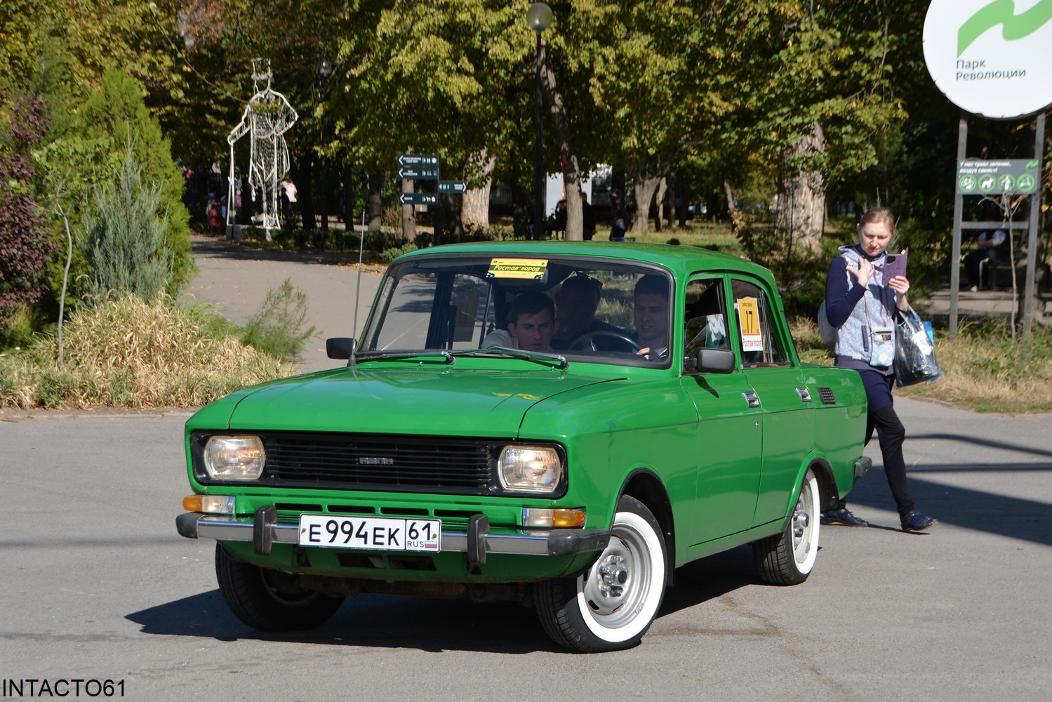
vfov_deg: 14.7
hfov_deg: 21.9
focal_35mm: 93
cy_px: 351
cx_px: 526
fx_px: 2718
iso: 400
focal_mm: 62
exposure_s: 1/1600
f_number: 5.6
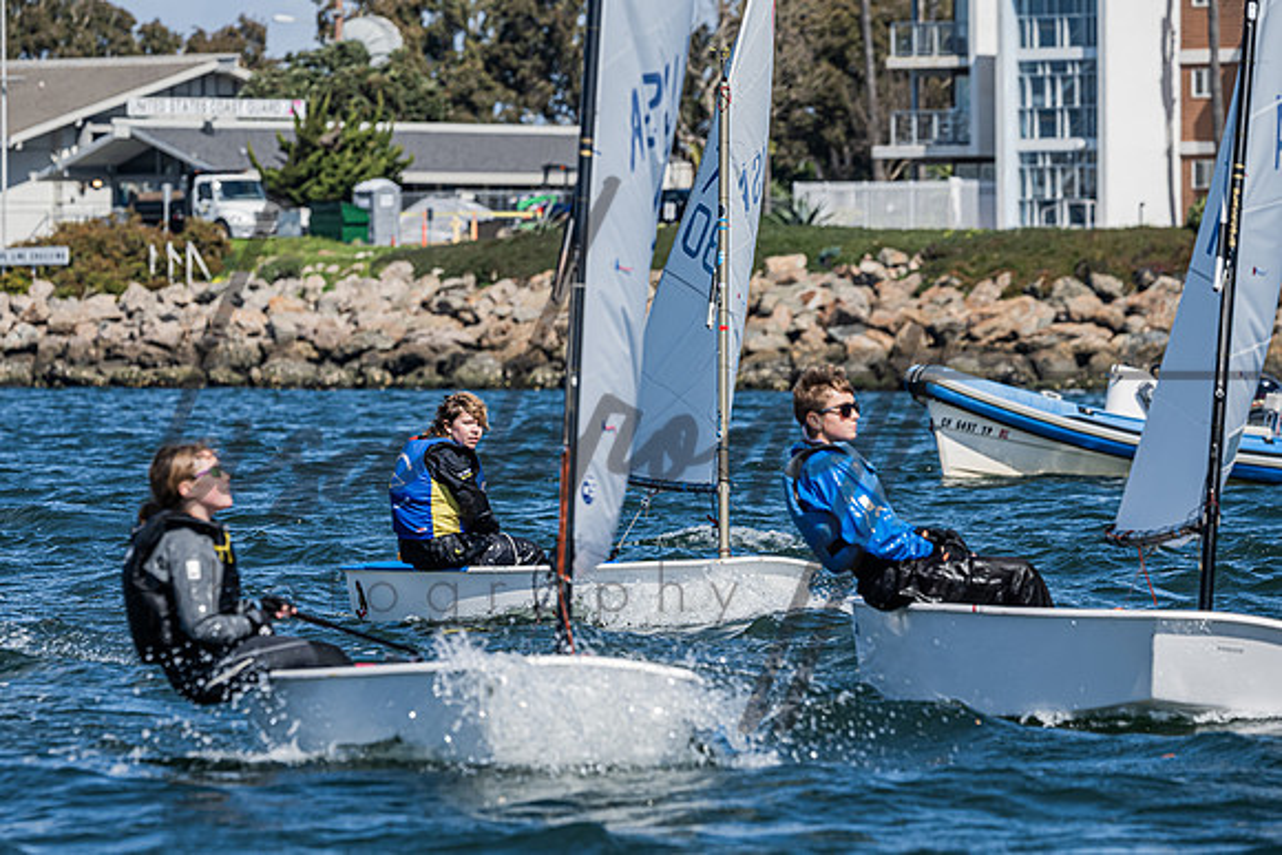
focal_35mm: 300
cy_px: 503
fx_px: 10679
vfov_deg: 4.6
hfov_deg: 6.9
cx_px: 527
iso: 320
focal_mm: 250
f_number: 8
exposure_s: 1/1000
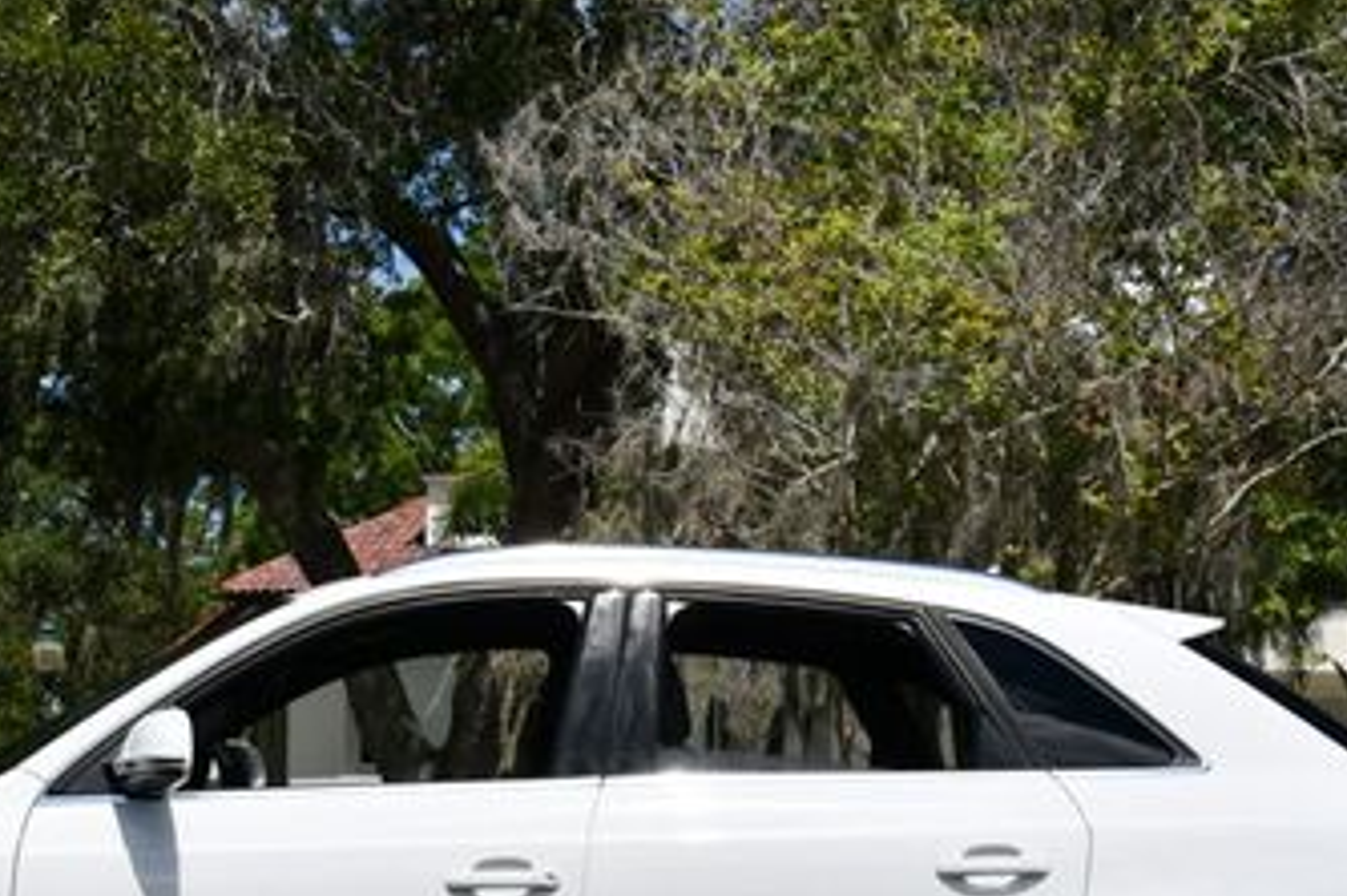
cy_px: 698
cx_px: 452
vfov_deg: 14.8
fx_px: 3439
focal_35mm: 92
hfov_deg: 22.1
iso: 100
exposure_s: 1/400
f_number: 10
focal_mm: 32
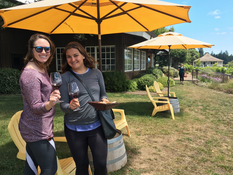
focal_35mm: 29
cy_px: 88
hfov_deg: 61.7
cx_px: 116
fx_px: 195
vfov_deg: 48.2
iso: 25
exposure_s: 1/496
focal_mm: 4.15
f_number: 2.2
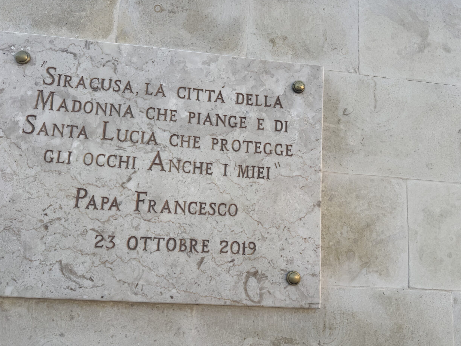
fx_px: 333
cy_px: 175
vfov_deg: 54.9
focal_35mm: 25
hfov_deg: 69.4
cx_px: 232
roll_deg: -3.7
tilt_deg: +10.0
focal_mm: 6.76
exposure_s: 1/1172
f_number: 1.78
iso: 80
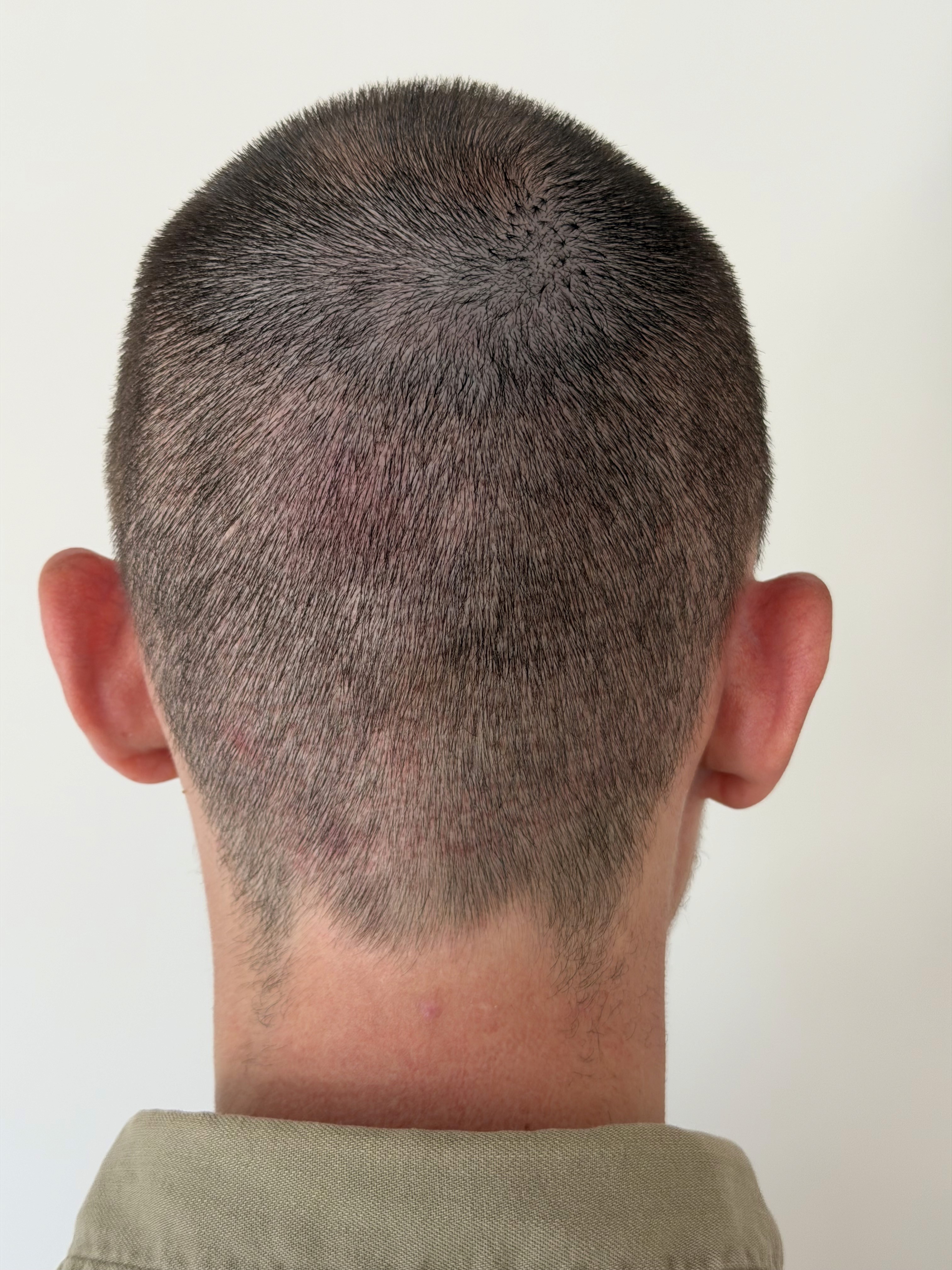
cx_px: 476
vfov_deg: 39.7
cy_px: 635
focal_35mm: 48
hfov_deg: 30.3
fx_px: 1760
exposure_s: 1/95
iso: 100
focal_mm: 6.76
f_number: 1.78
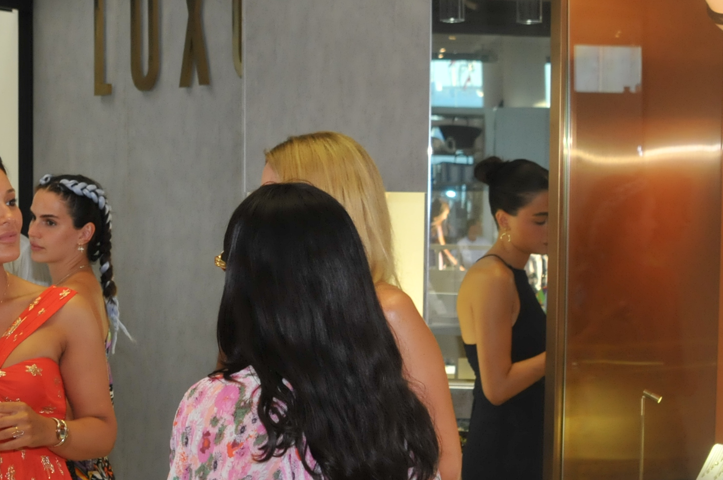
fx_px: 1845
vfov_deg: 14.8
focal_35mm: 92
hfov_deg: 21.4
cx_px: 6
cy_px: 336
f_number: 4.5
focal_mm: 28
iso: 800
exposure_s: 1/250
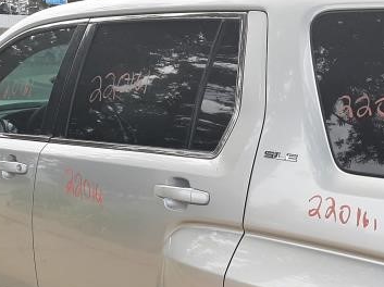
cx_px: 286
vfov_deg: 23.8
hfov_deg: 32.1
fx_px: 654
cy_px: 279
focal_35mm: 59
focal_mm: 3.93
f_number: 1.7
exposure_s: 1/791
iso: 40
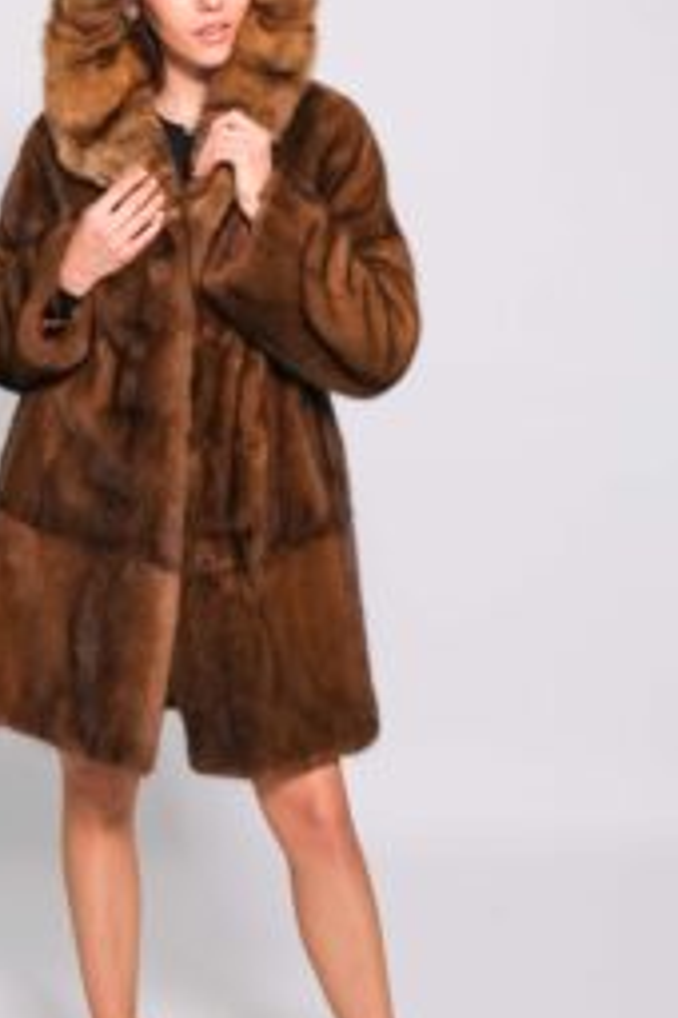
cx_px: 195
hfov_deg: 16.4
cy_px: 559
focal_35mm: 83
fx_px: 2345
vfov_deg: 24.5
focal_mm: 31.1
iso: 80
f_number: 3.6
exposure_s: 1/160
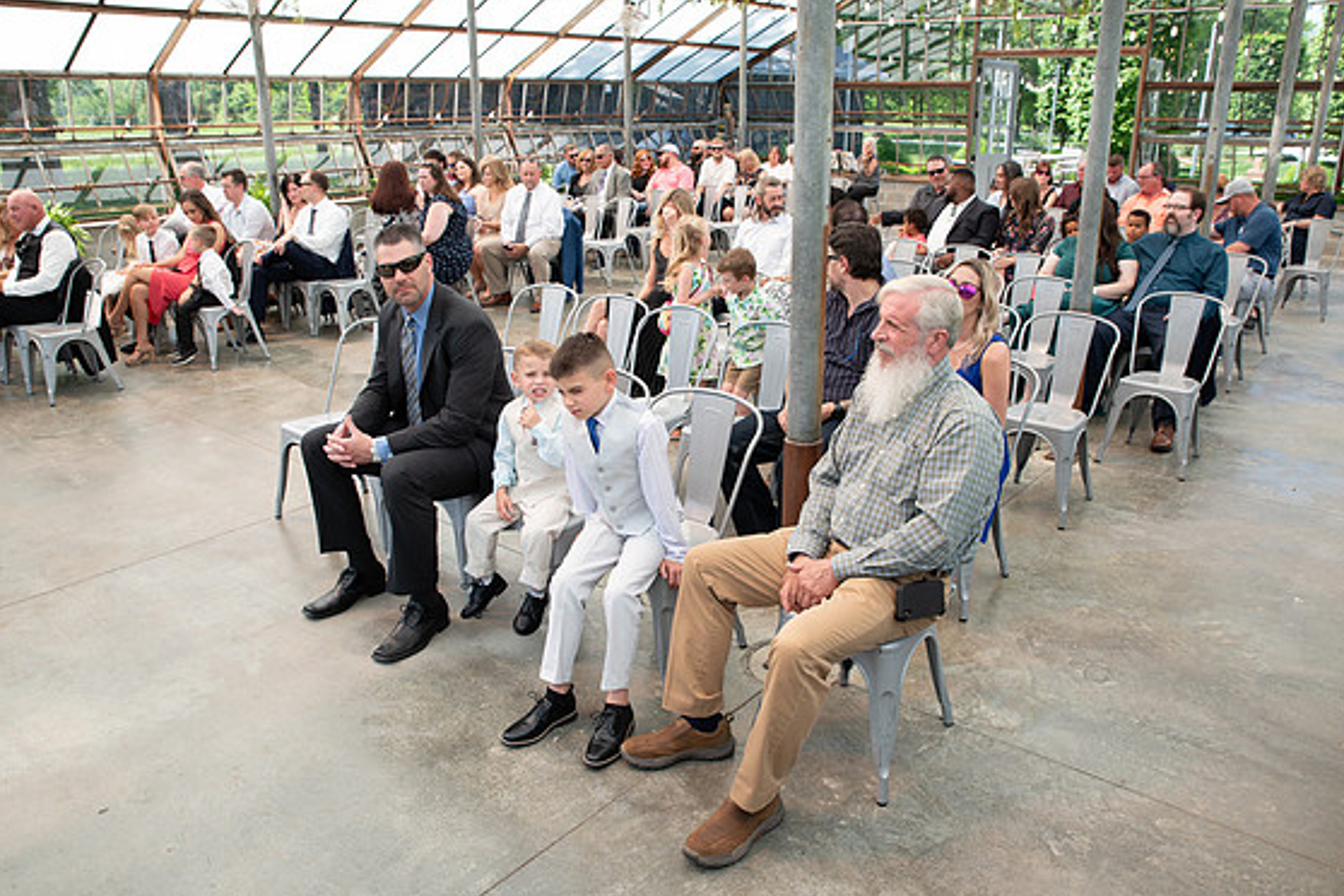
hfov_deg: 69.4
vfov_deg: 49.6
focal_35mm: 26
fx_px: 971
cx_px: 683
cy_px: 457
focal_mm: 24
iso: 160
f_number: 5
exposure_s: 1/160
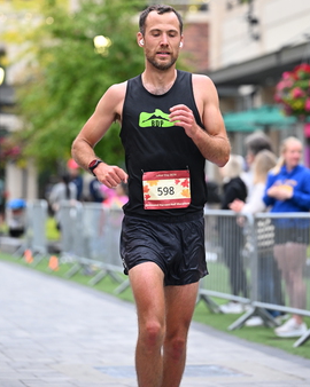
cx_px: 180
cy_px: 114
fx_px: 1928
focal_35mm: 168
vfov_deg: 11.5
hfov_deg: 9.2
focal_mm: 110
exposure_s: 1/800
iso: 1600
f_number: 2.8
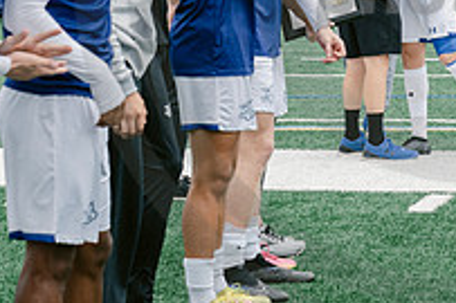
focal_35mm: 200
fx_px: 2531
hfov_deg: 10.2
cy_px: -35
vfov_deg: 6.8
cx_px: 472
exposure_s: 1/500
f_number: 5.6
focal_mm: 70
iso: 400
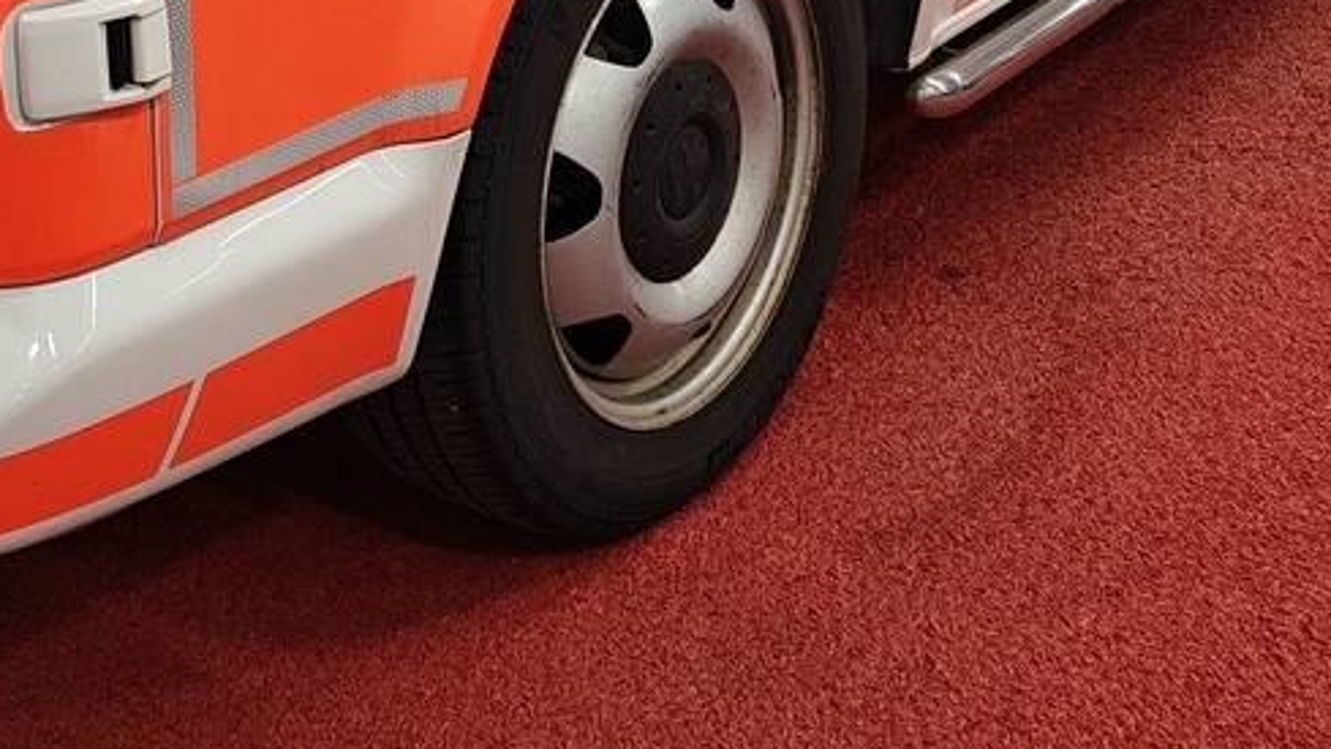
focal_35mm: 93
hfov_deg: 22.6
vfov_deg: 11.9
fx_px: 3282
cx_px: 250
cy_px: -618
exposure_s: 1/100
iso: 100
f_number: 1.8
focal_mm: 5.59
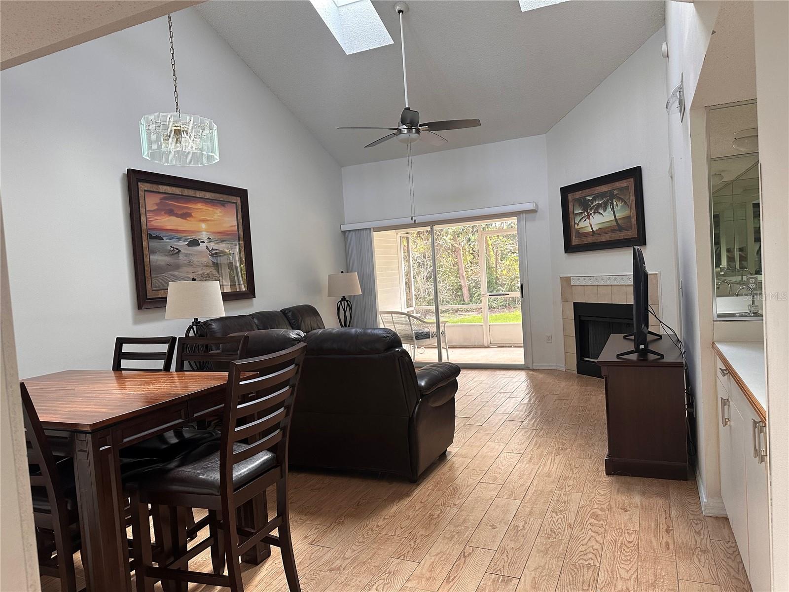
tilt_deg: -3.3
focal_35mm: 24
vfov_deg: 56.8
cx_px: 394
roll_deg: +3.7
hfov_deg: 71.6
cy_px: 296
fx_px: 547
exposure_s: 1/104
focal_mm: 6.86
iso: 250
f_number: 1.78
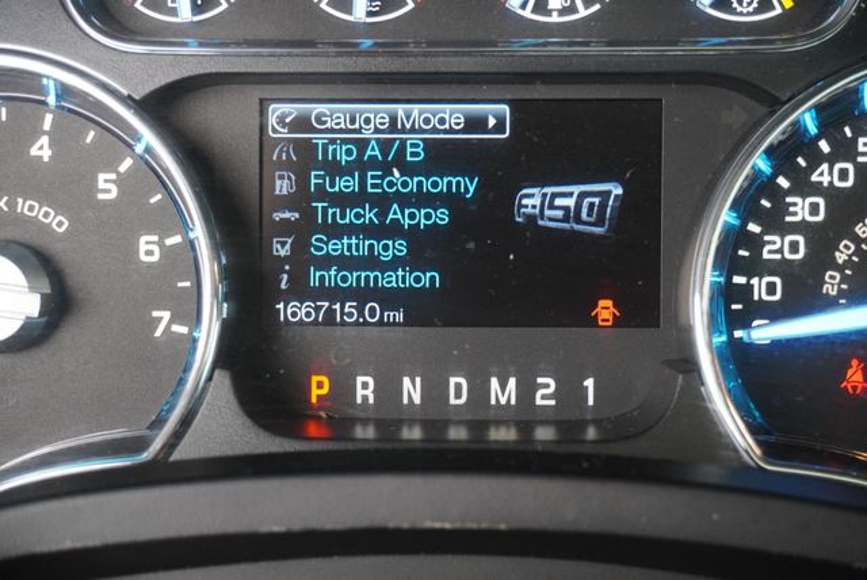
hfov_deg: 35.0
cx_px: 434
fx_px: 1374
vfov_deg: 23.8
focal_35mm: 57
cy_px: 290
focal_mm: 38
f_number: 5.6
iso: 1250
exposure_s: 1/60
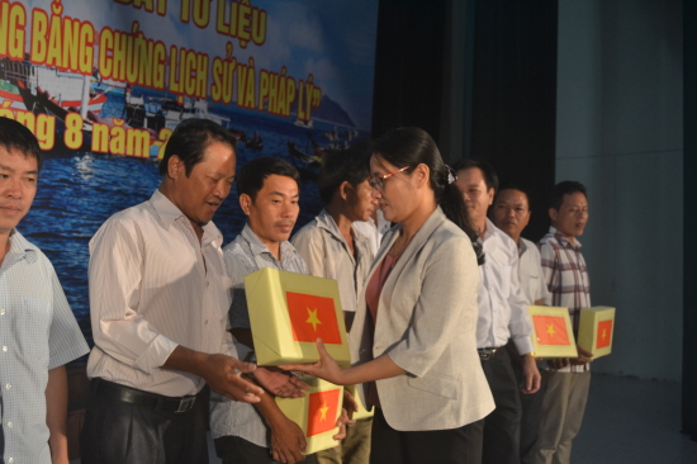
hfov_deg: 46.4
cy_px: 232
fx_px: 813
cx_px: 348
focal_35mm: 42
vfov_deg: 31.9
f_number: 4.5
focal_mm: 28
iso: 800
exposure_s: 1/80
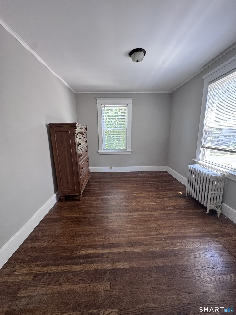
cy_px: 158
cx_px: 118
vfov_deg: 102.1
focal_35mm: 14
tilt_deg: -11.6
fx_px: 127
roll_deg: +0.4
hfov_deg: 85.7
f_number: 2.2
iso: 200
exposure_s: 1/99
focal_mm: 2.22
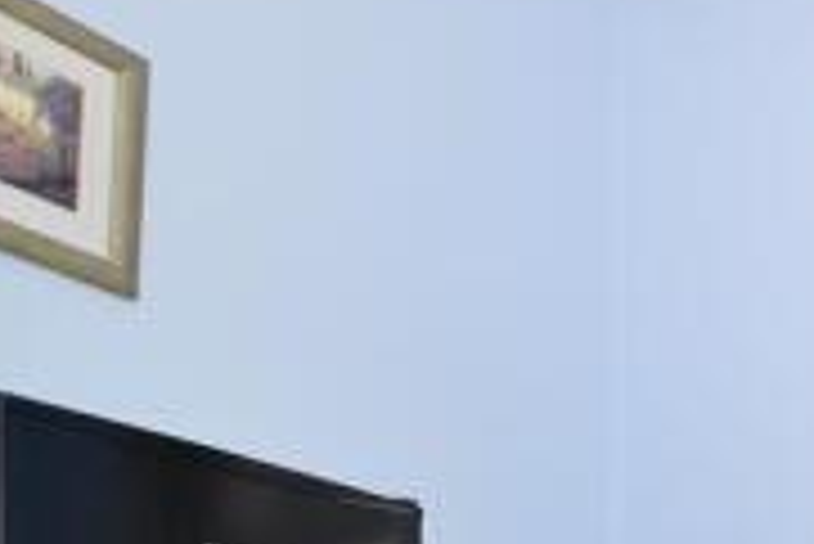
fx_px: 1353
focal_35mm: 60
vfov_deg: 19.5
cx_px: 1345
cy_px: 843
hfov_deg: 23.4
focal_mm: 11
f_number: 7.1
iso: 400
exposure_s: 1/200
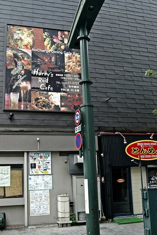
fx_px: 274
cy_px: 118
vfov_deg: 46.4
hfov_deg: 31.9
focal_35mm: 42
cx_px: 78
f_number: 4.5
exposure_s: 1/100
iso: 200
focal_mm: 28
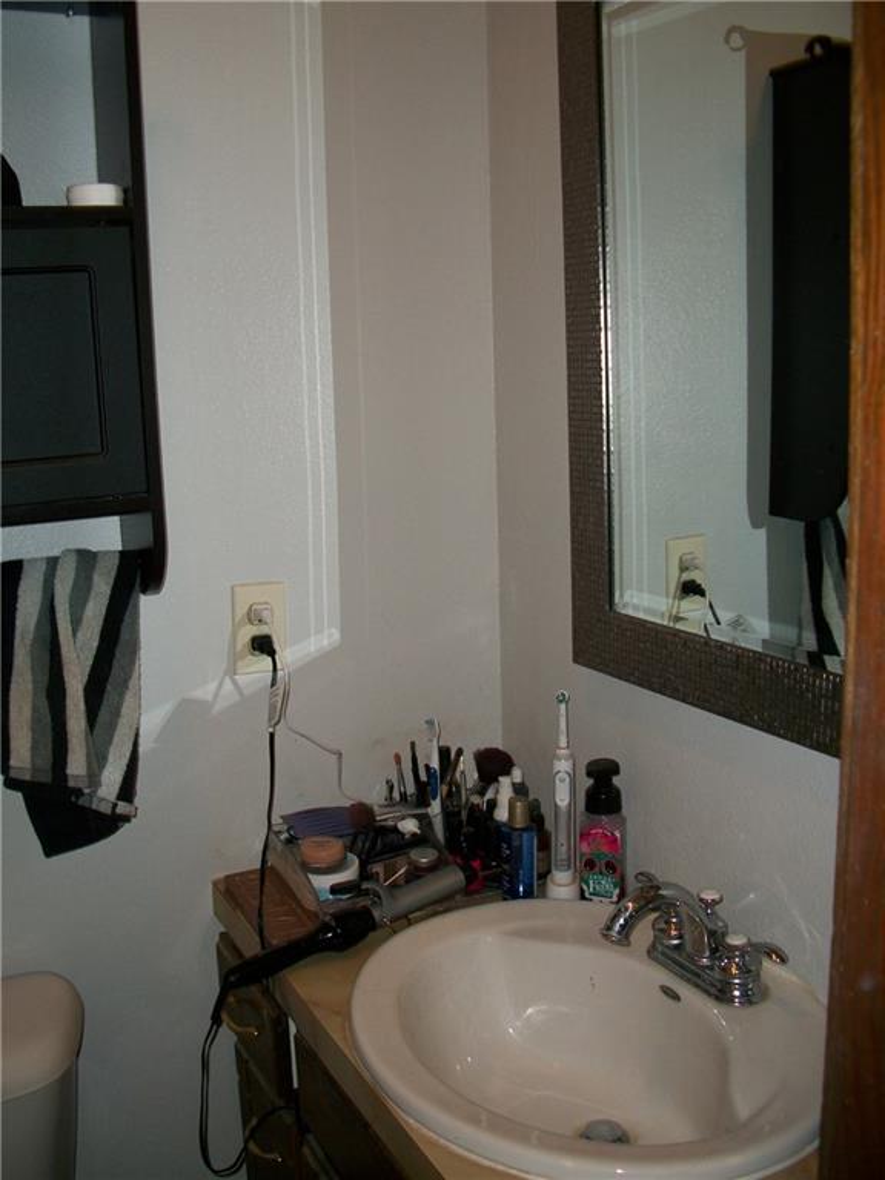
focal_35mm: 35
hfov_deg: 40.7
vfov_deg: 52.6
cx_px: 442
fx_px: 1193
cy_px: 590
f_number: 3.1
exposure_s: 1/30
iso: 80
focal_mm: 6.3
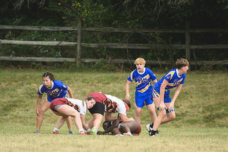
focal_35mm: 900
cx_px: 114
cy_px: 76
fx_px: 5697
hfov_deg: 2.3
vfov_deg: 1.5
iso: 720
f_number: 6.3
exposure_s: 1/1000
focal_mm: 600
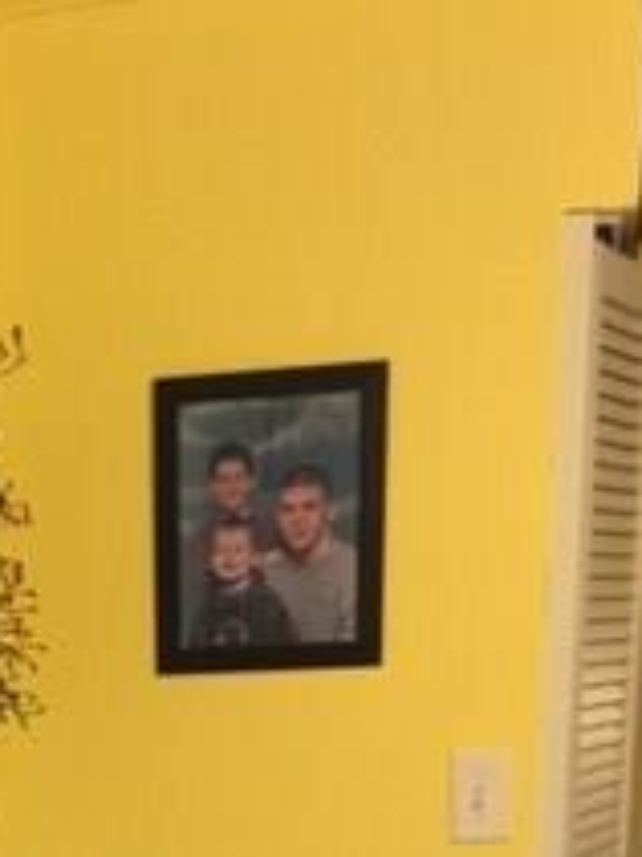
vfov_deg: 19.7
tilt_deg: -15.0
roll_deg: +2.3
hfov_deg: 16.2
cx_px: -89
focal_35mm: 88
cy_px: 1235
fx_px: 2178
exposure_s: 1/8
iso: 160
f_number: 2.2
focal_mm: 4.15
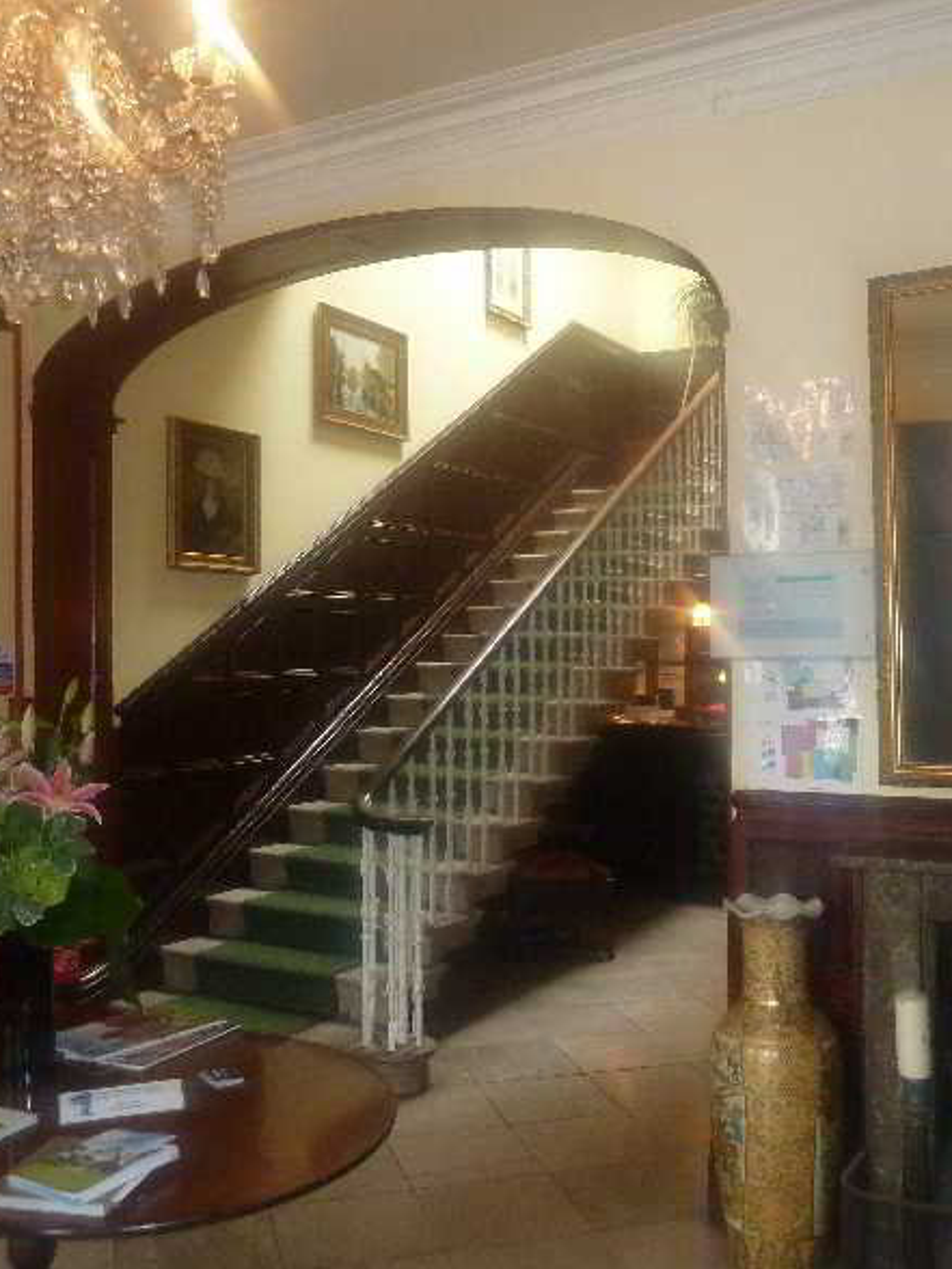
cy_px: 626
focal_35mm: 34
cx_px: 503
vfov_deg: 54.0
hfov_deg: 41.8
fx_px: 1247
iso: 320
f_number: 3.3
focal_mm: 4.1
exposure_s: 1/30
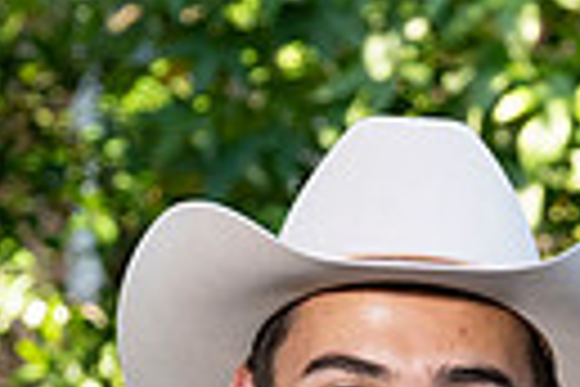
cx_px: 1190
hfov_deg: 3.9
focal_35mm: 519
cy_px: 925
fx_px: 8361
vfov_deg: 2.6
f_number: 5
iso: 400
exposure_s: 1/200
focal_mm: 79
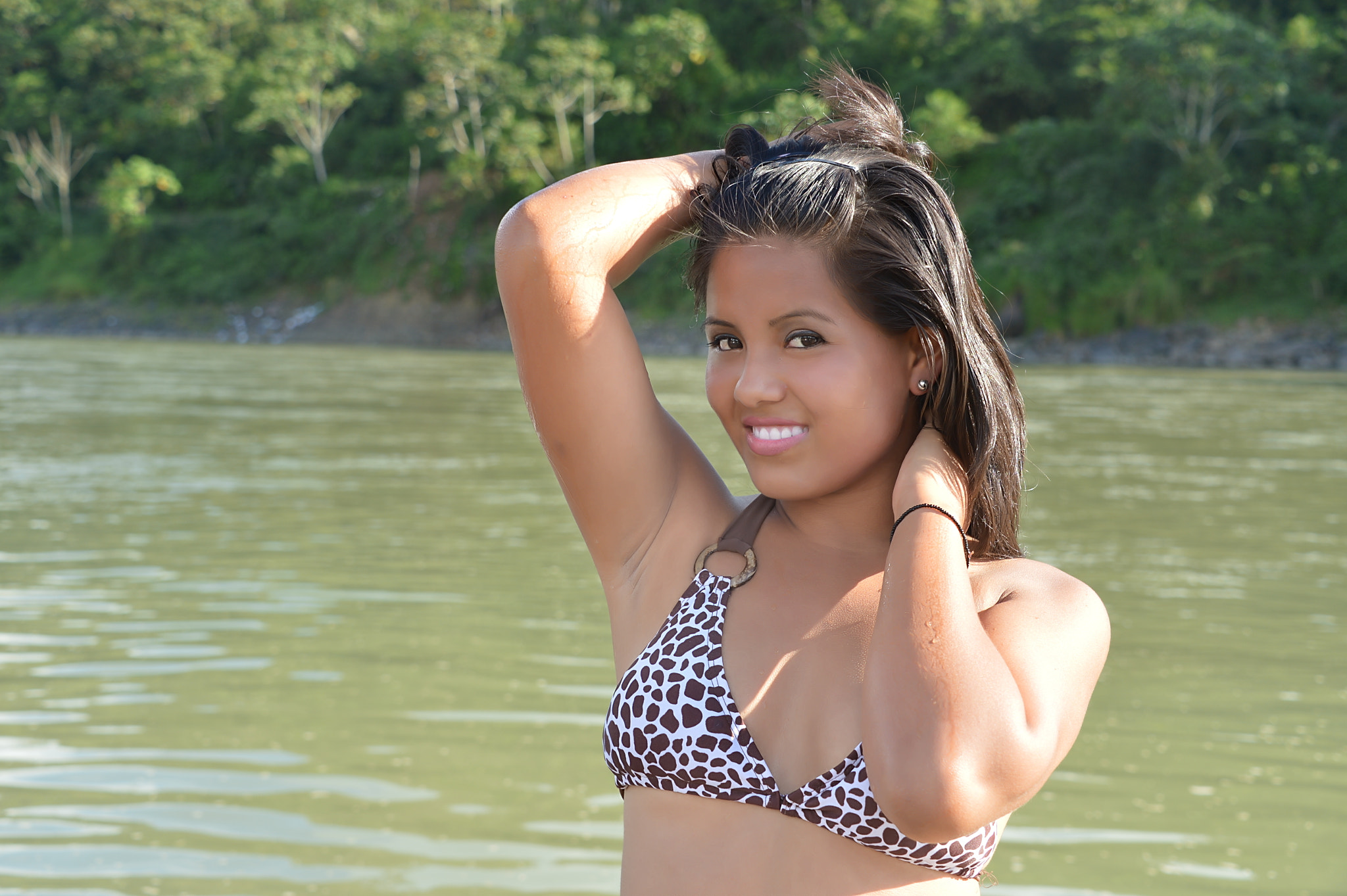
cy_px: 448
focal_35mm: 55
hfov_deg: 36.3
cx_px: 674
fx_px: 2057
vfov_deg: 24.6
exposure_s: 1/160
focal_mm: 55
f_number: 6.3
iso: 200
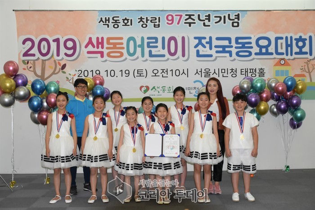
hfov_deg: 49.5
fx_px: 341
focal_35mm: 39
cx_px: 158
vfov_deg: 34.2
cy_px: 105
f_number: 4
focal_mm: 26
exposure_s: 1/60
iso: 800
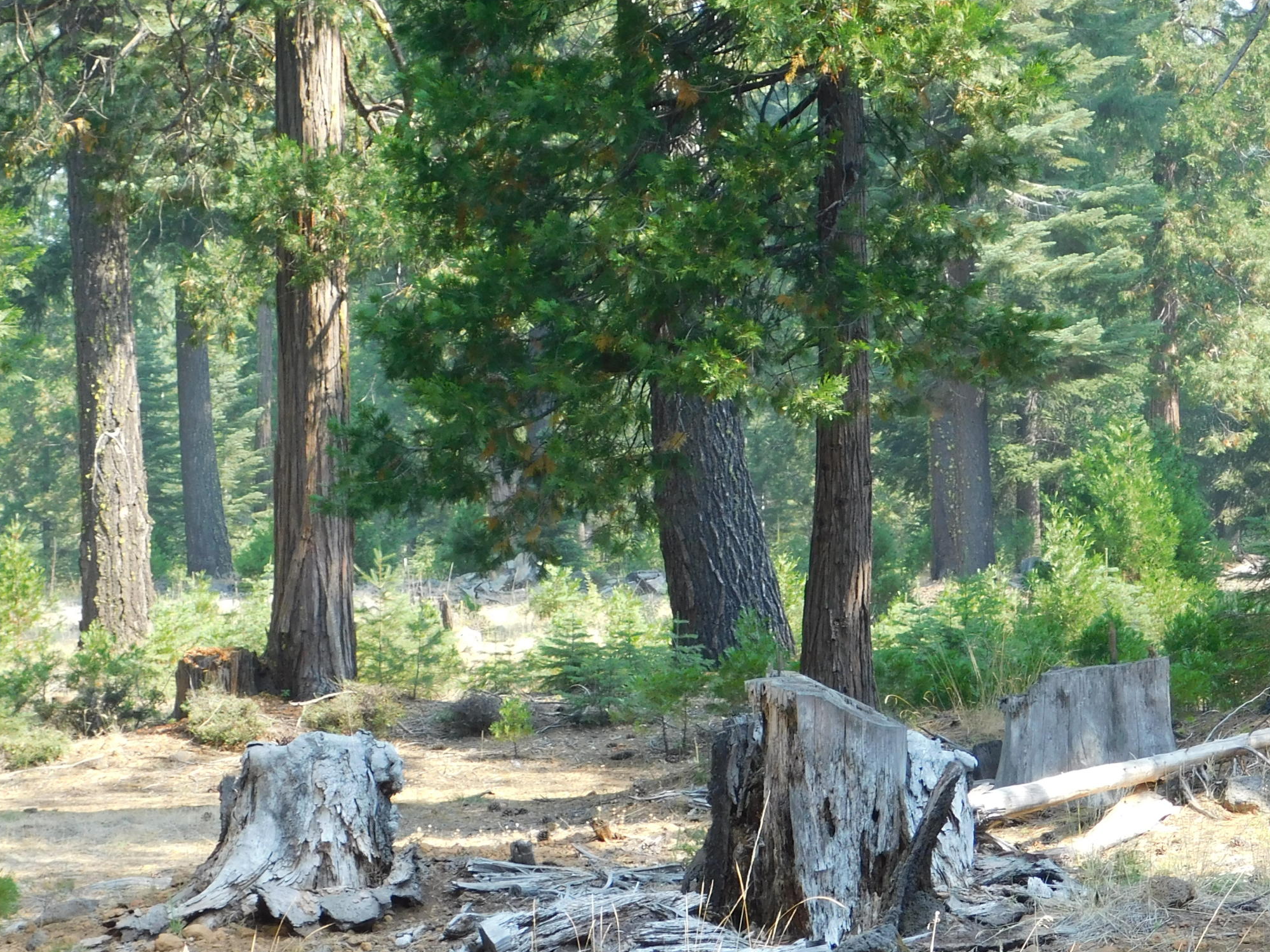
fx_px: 4403
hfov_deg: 16.4
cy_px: 538
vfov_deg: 12.3
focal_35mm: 120
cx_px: 714
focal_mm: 14.2
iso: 125
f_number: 4.4
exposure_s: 1/100
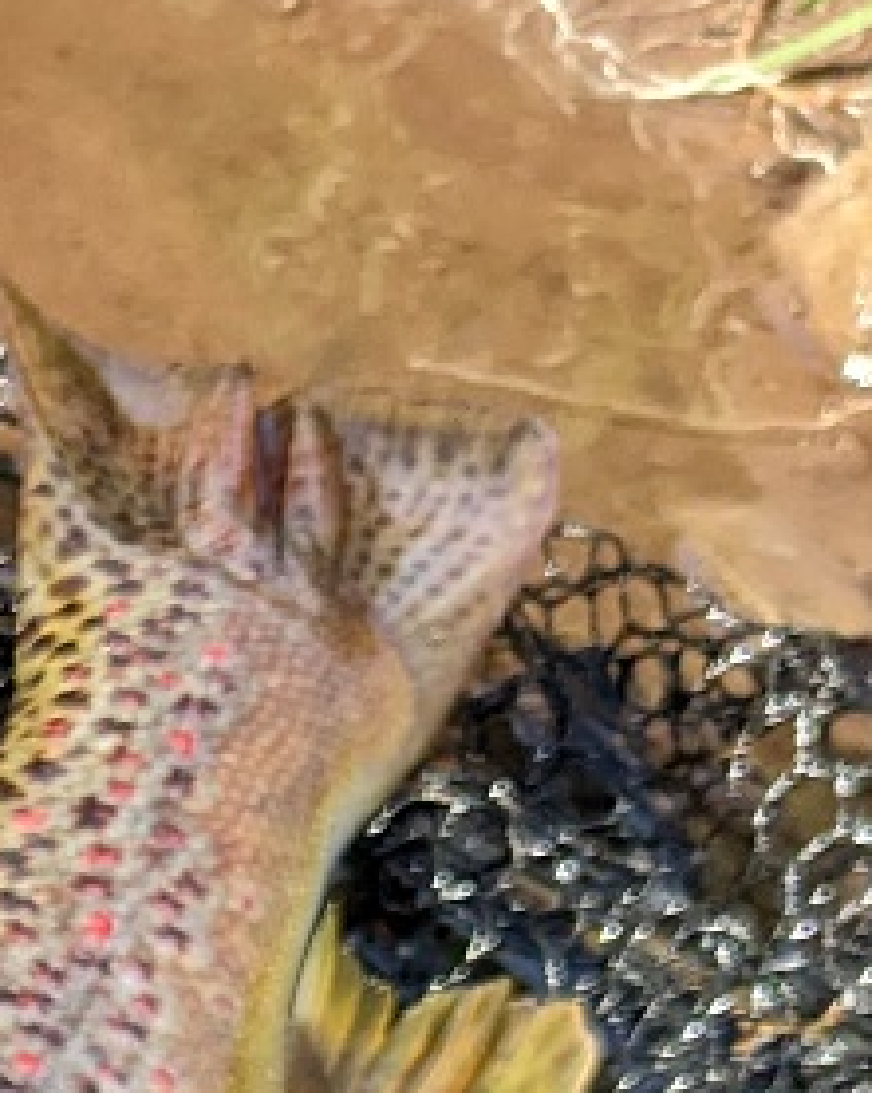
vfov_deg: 13.2
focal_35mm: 130
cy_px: 2050
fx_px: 4201
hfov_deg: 10.7
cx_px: -975
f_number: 1.73
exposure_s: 1/779
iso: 50
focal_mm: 4.38
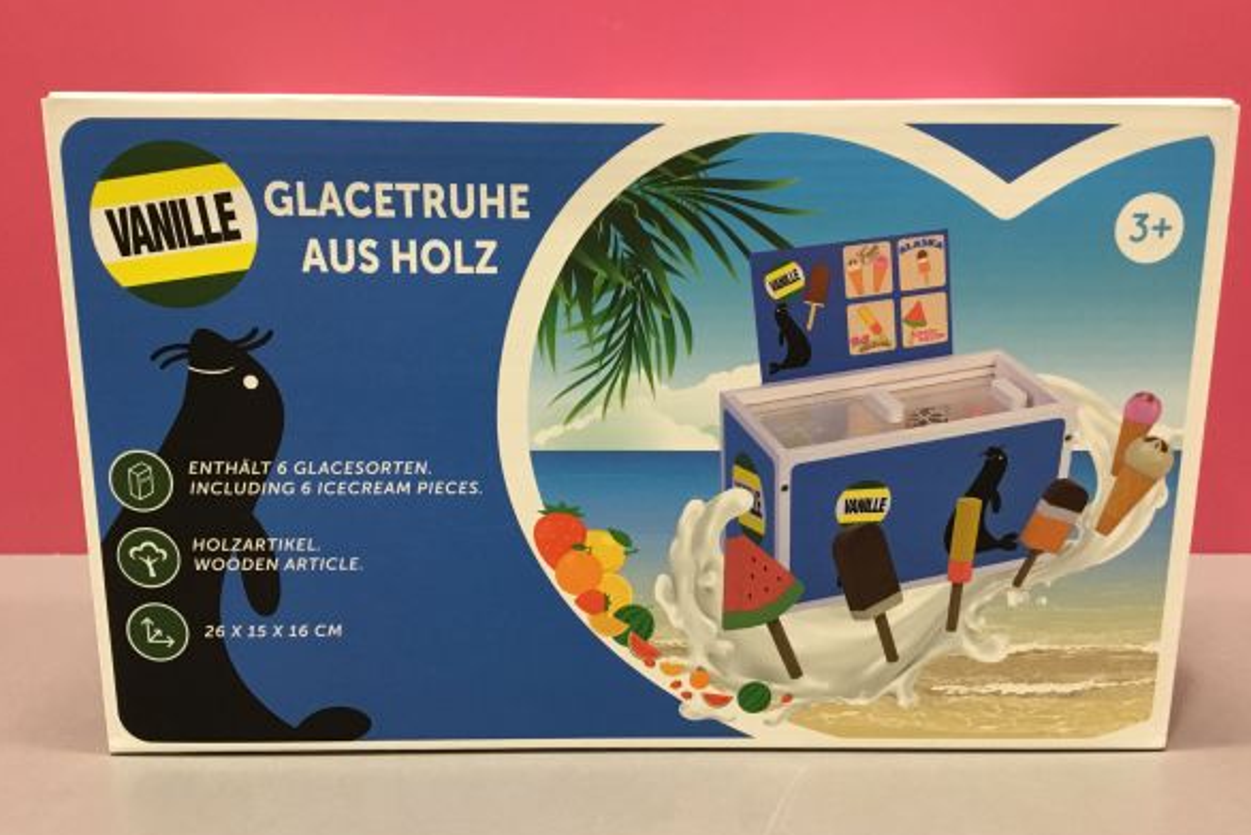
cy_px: 425
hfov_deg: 57.2
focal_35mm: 33
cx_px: 632
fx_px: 1147
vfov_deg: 40.0
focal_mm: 3.3
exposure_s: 1/33
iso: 200
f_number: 2.4
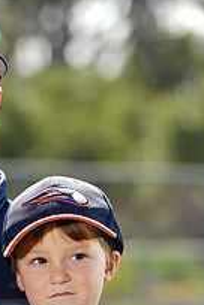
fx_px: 3476
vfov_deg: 5.0
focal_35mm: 409
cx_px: -20
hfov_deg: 3.4
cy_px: 320
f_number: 4
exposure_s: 1/250
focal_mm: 144
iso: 50
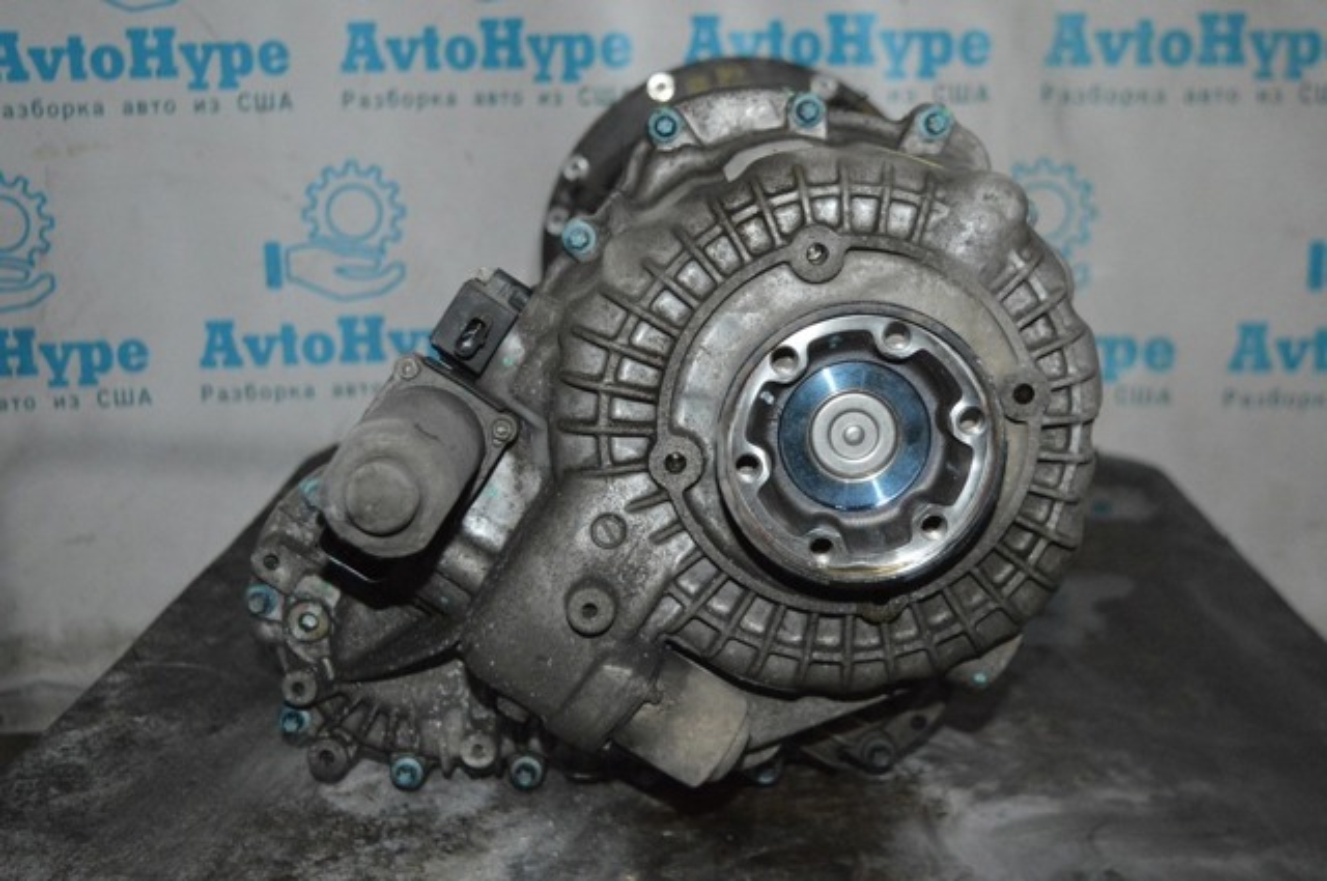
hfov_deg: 43.7
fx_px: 1657
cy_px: 440
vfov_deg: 29.8
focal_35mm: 45
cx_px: 664
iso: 3200
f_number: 4.2
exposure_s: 1/60
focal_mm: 30
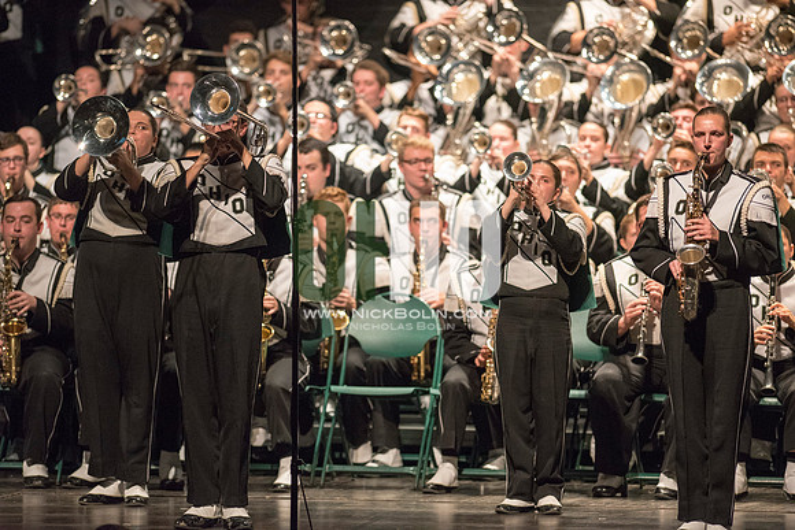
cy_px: 265
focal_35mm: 300
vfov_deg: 4.6
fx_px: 6626
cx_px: 398
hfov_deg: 6.9
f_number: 2.8
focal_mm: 300
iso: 4000
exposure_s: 1/500
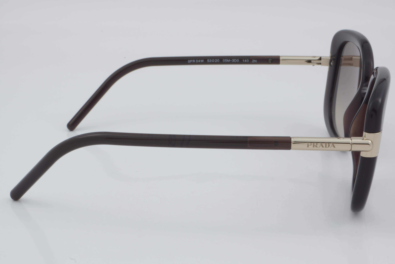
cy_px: 132
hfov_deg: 27.0
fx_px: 823
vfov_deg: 18.2
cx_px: 198
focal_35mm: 75
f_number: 32
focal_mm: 50
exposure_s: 1/3
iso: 100
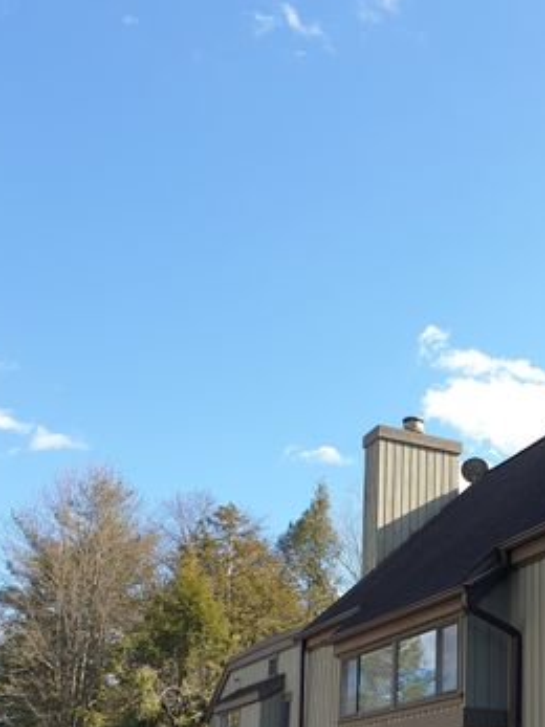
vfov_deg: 36.3
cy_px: 630
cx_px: 495
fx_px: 1050
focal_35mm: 50
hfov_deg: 28.0
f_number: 2.4
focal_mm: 4.3
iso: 50
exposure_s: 1/673
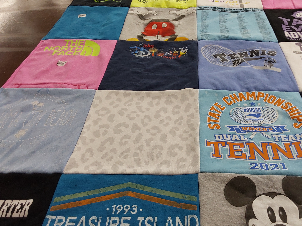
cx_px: 186
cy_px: 110
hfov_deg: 52.2
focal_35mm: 35
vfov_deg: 40.7
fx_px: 305
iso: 80
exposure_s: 1/60
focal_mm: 2.91
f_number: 1.9
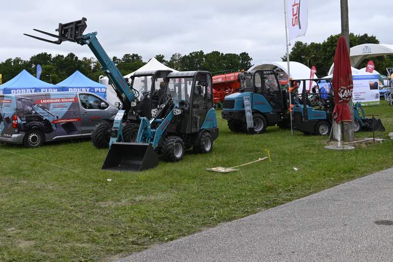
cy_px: 109
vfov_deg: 31.8
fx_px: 459
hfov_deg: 46.0
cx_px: 150
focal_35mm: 42
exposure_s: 1/250
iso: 250
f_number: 8
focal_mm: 33
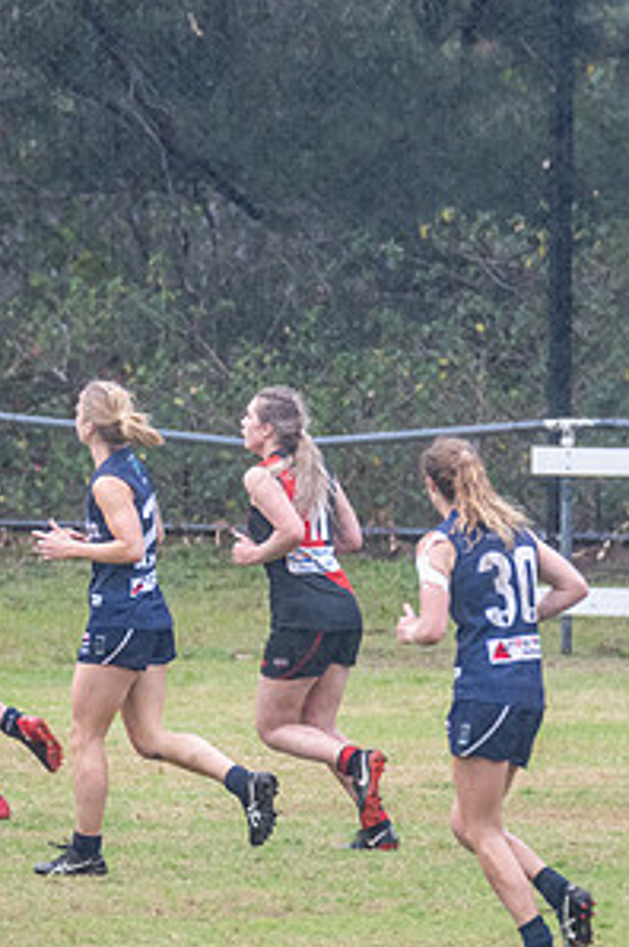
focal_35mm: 1353
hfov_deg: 1.0
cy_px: 540
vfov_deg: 1.5
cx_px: -186
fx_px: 35540
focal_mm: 420
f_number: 7.1
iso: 1250
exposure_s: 1/1250
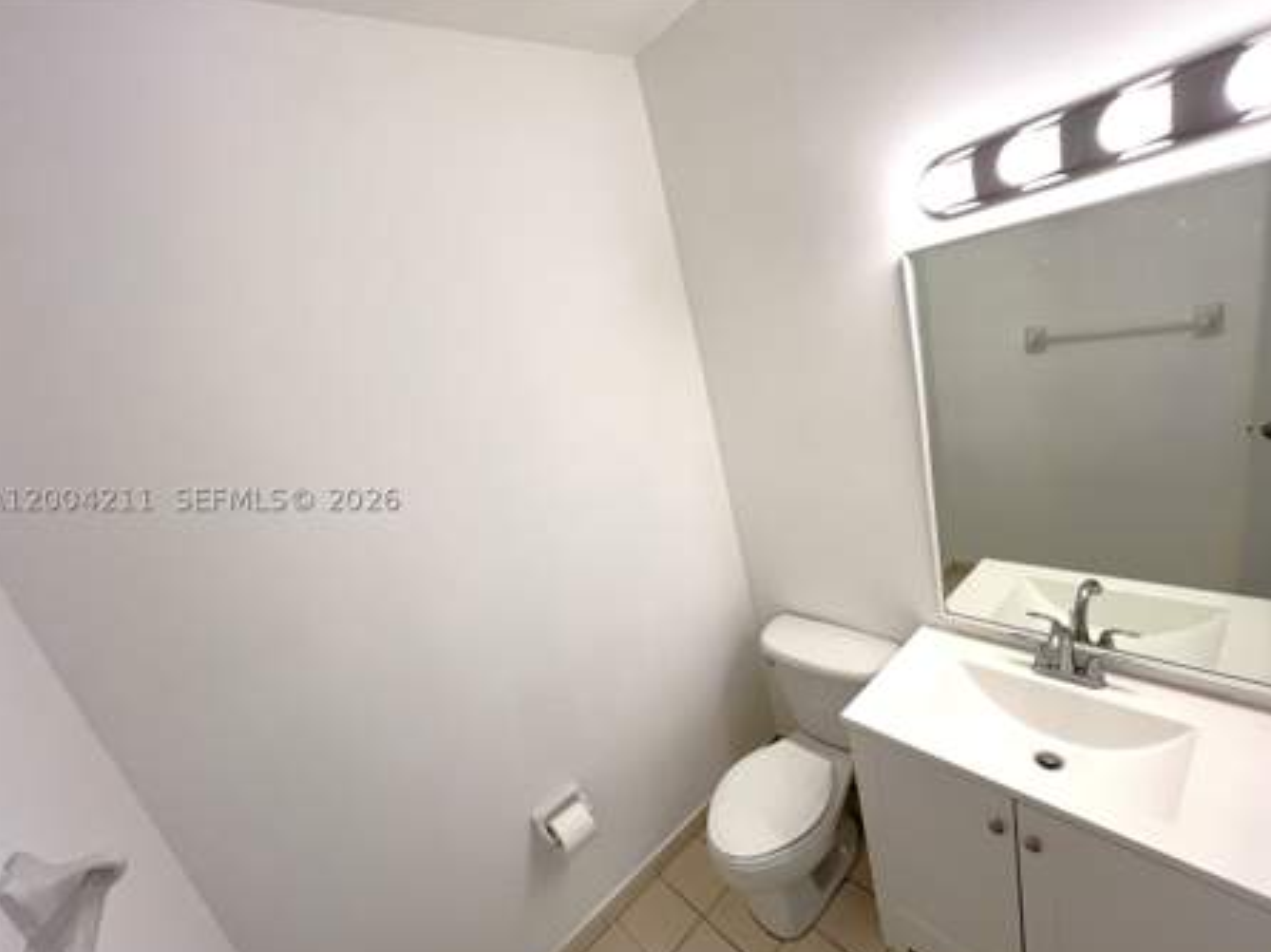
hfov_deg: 102.0
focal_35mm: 14
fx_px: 514
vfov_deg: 85.6
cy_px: 499
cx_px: 661
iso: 40
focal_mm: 1.57
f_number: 1.8
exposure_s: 1/120
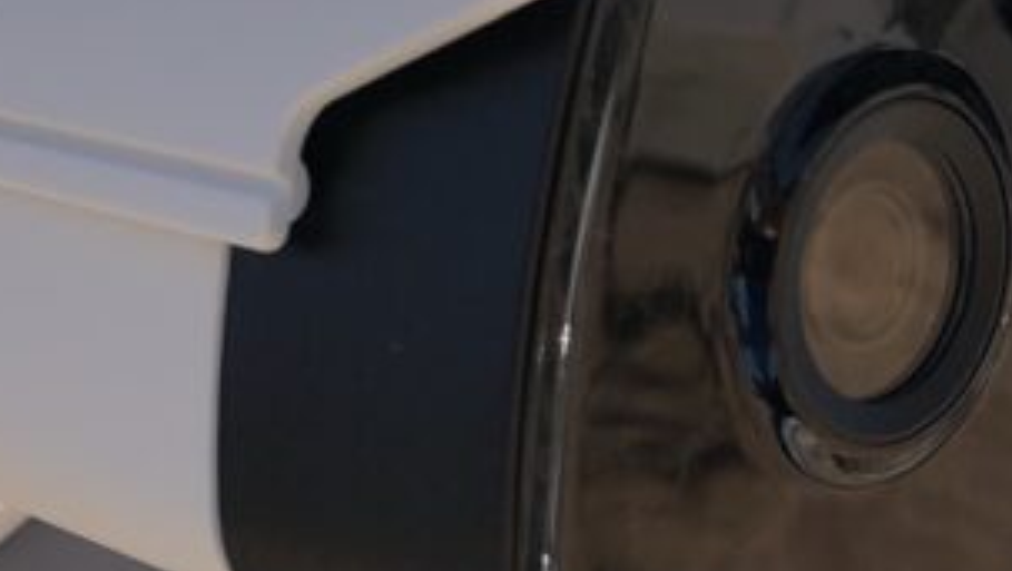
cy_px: 501
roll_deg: +3.3
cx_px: 939
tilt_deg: +8.4
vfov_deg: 11.7
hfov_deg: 20.3
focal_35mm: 103
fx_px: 2766
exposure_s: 1/2088
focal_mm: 3.99
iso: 20
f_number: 1.8
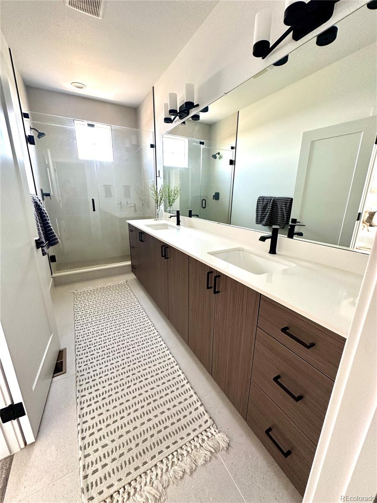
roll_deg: -0.6
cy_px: 252
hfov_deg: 85.7
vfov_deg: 102.1
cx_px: 188
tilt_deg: -15.6
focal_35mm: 14
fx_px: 203
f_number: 2.2
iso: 250
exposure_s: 1/99
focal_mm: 2.22
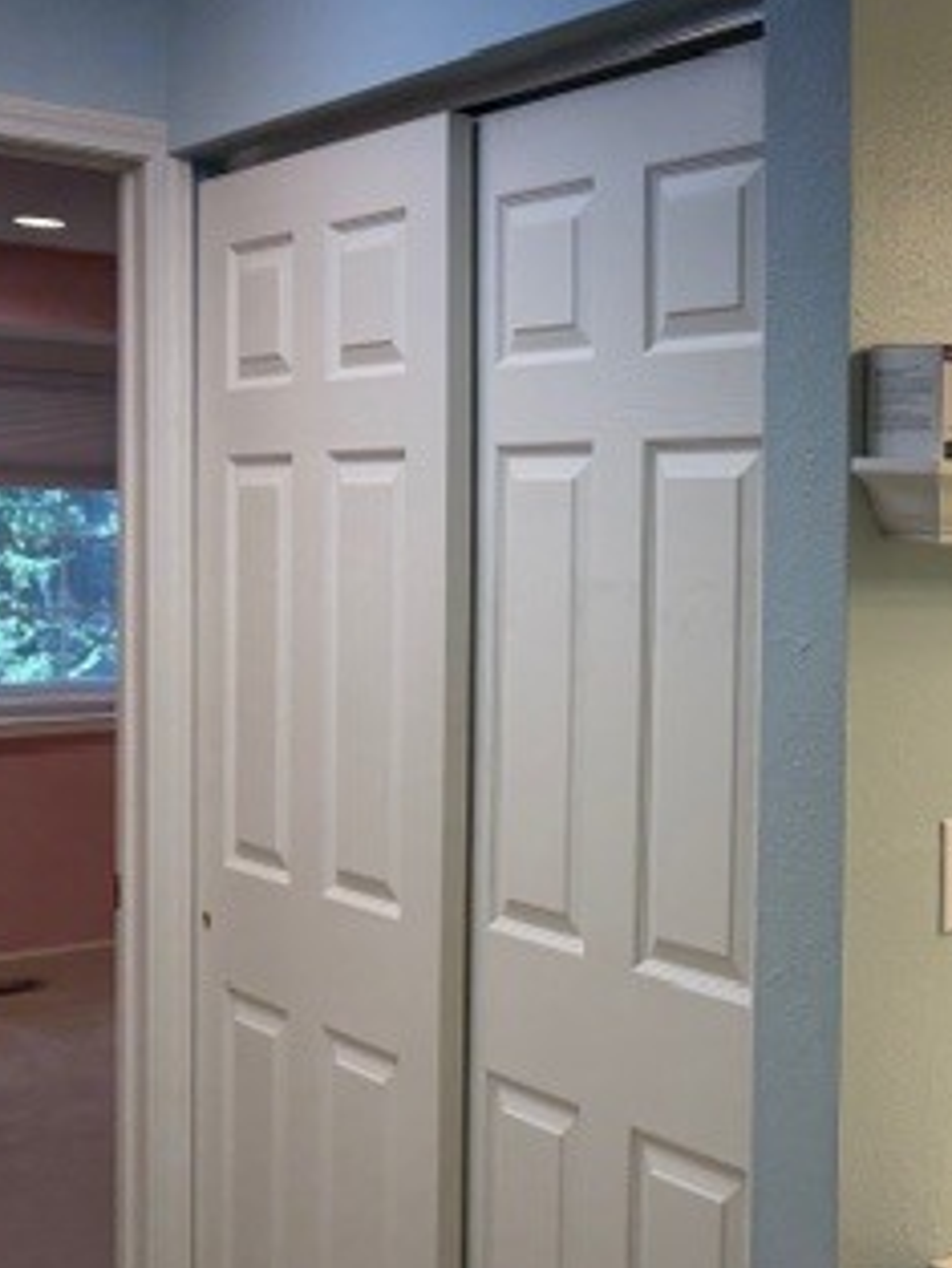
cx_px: 1110
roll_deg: -0.3
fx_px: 1796
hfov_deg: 26.7
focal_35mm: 49
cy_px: 575
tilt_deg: -0.6
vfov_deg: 38.9
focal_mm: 6.76
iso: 100
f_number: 1.78
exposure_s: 1/193
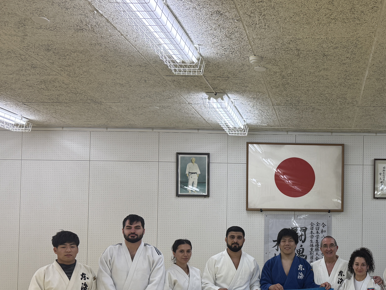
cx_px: 318
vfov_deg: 32.1
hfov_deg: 40.9
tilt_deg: +2.2
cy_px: 227
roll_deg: -0.6
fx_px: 491
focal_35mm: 44
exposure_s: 1/317
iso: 100
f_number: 1.78
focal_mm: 6.76
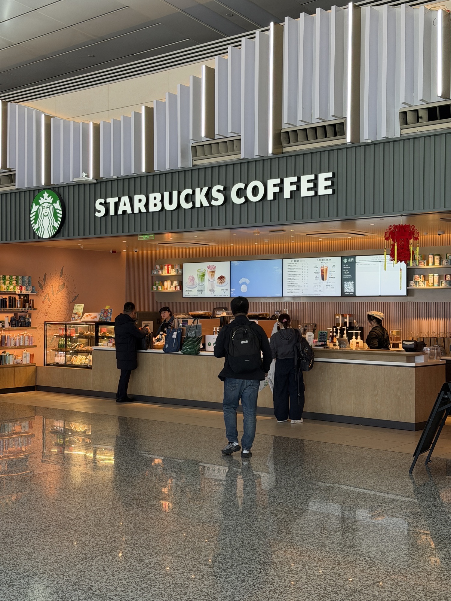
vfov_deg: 39.7
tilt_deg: +1.8
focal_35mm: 48
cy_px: 300
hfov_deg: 30.3
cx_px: 226
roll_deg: -0.2
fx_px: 834
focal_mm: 6.76
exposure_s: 1/100
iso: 100
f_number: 1.78
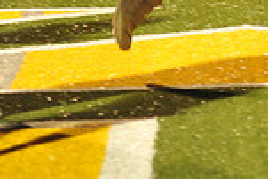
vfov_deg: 1.9
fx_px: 5283
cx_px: 502
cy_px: -103
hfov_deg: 2.9
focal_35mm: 709
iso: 6400
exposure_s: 1/320
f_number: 4
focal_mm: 185
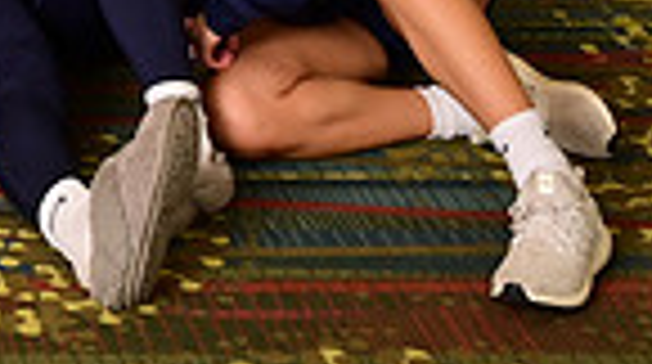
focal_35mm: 168
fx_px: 2900
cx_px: -414
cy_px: -445
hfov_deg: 12.1
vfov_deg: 6.9
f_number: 11
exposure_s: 1/125
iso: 400
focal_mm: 40
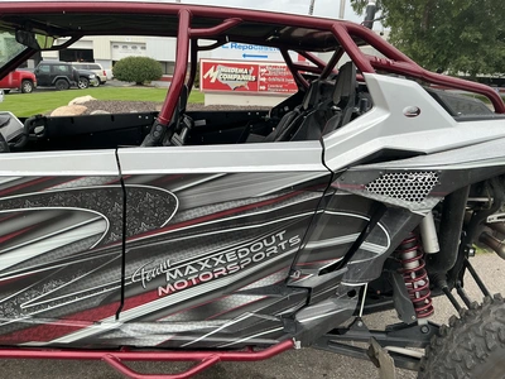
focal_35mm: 28
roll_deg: -4.3
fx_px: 408
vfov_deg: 49.7
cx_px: 252
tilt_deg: -12.9
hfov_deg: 63.4
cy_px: 190
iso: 25
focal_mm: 3
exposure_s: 1/422
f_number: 1.8
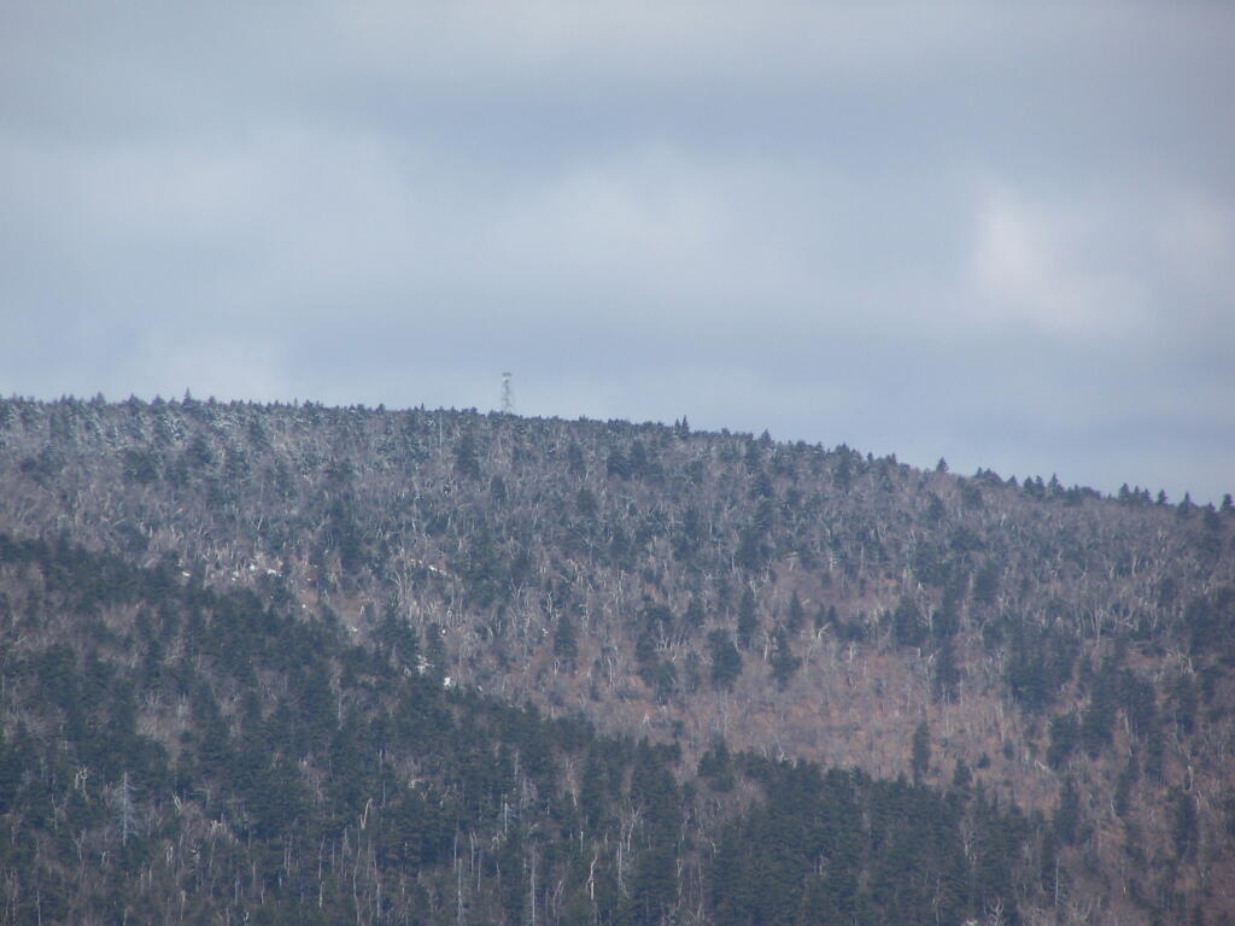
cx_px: 618
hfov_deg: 5.2
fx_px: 13557
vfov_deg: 3.9
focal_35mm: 380
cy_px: 463
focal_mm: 63
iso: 80
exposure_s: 1/1000
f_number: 3.7
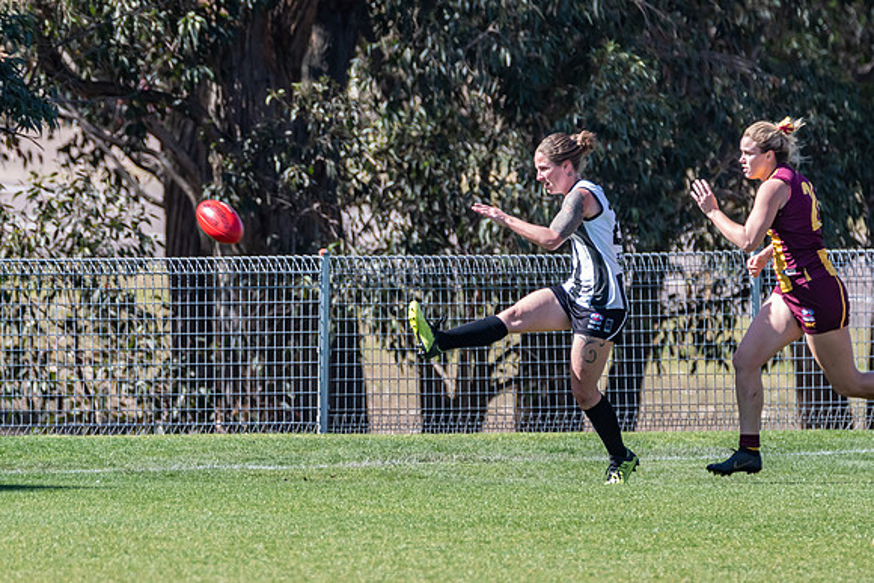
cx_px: 325
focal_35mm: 1087
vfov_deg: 1.3
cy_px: 238
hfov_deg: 1.9
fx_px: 26393
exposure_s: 1/1000
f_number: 8
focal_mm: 550
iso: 800
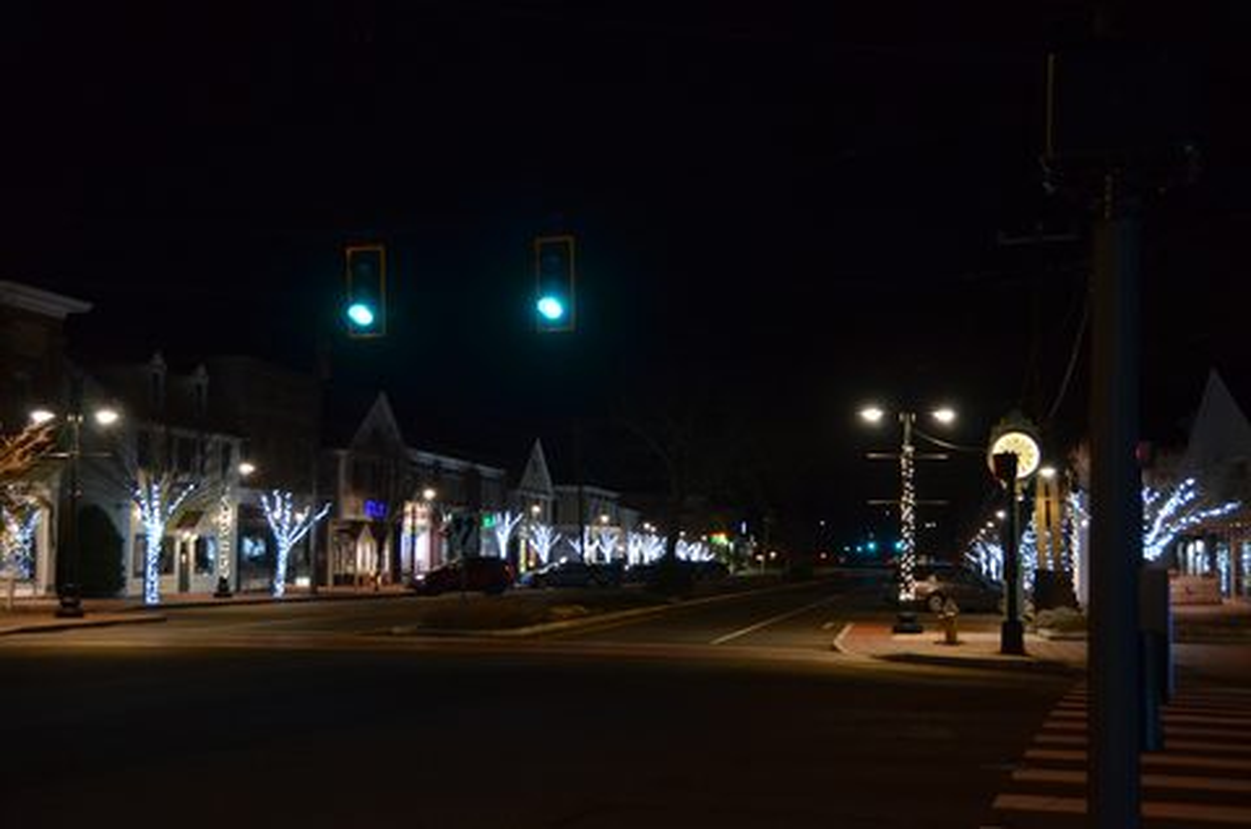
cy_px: 414
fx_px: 1613
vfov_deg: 28.8
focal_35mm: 46
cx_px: 626
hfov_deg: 42.4
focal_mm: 31
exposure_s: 1/30
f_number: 4
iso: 1600
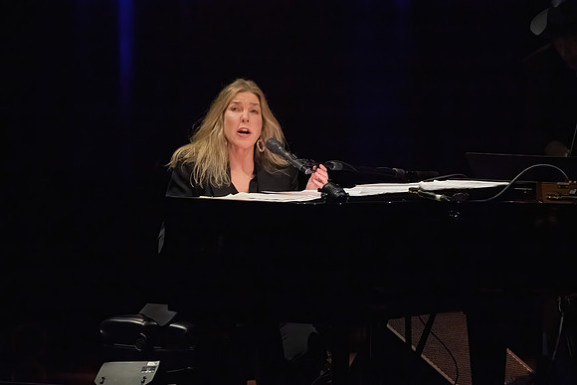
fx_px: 7269
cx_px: 327
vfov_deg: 3.0
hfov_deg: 4.5
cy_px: 218
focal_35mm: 453
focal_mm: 400
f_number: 8
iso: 20000
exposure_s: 1/320
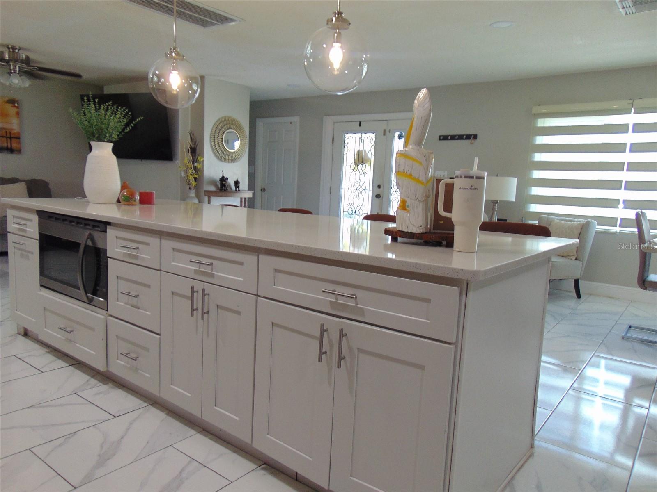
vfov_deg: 54.9
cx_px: 328
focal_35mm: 25
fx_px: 474
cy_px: 246
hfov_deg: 69.4
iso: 100
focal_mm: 4.5
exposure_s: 1/30
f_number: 3
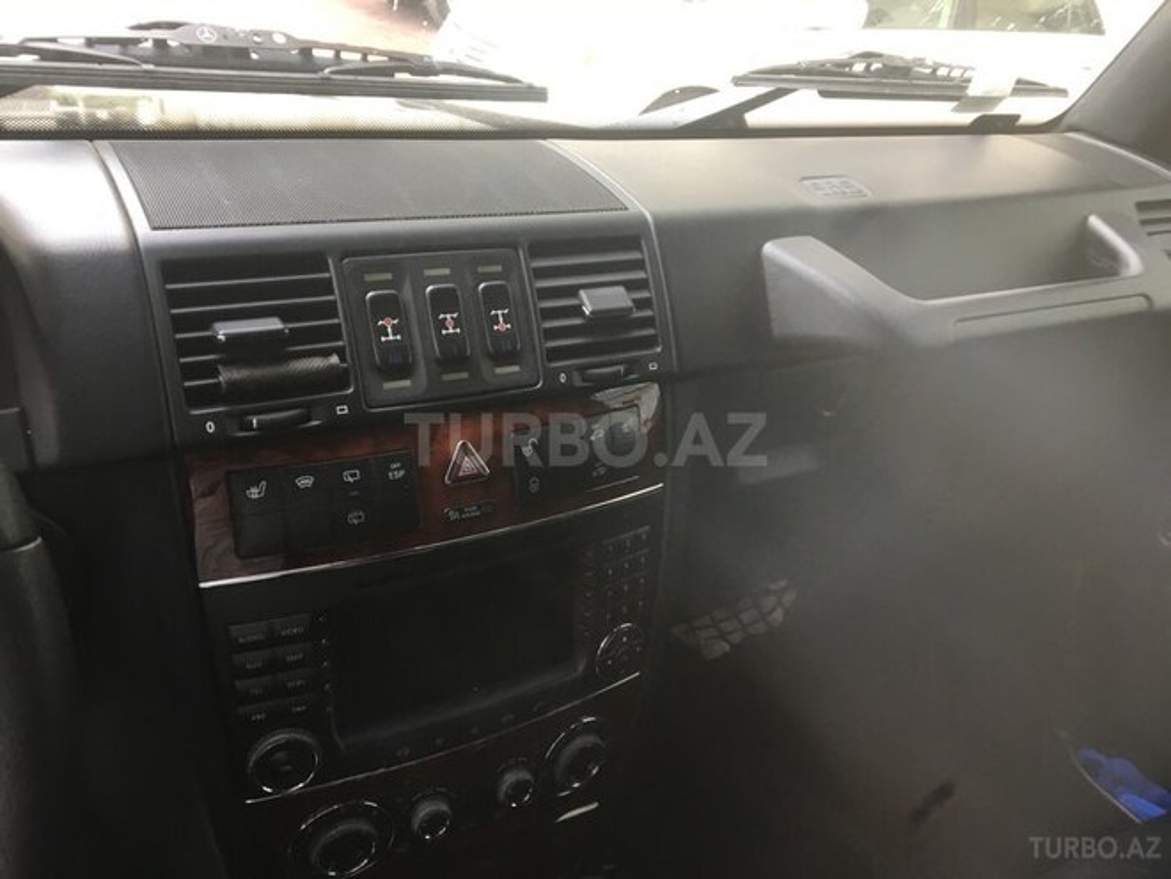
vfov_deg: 48.2
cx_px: 586
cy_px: 440
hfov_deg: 61.7
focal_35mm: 29
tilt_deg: -29.2
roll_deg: -9.3
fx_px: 981
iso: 64
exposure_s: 1/33
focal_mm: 4.15
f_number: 2.2
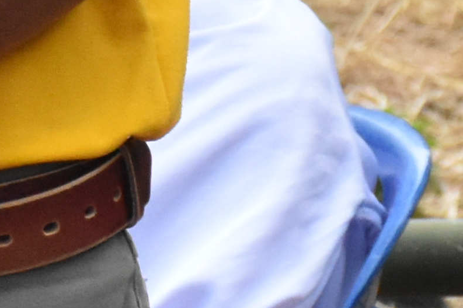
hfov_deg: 2.9
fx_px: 9050
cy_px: -590
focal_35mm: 704
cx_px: -1256
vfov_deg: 1.9
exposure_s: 1/1000
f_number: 8
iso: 2500
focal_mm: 62
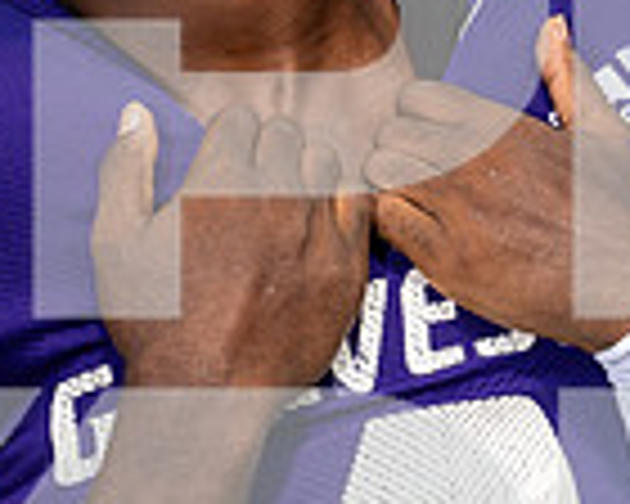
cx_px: -54
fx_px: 3338
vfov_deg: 8.6
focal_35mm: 179
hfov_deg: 10.7
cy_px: 83
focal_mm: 46
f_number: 9
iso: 100
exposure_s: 1/250
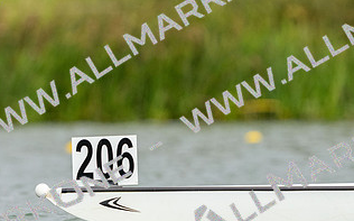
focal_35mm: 1153
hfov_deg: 1.8
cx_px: 99
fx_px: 11116
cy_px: 152
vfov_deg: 1.1
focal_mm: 411
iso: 640
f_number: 6.3
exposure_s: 1/1600
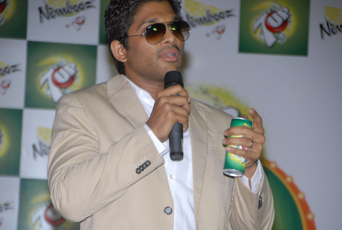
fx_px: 2142
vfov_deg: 6.1
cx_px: 171
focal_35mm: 225
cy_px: 115
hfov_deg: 9.1
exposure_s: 1/125
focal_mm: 150
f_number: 5.6
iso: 400
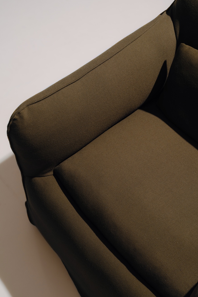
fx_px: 421
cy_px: 146
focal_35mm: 51
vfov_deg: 38.9
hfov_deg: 26.5
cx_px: 106
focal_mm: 61
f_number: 5.6
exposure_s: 1/125
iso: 500
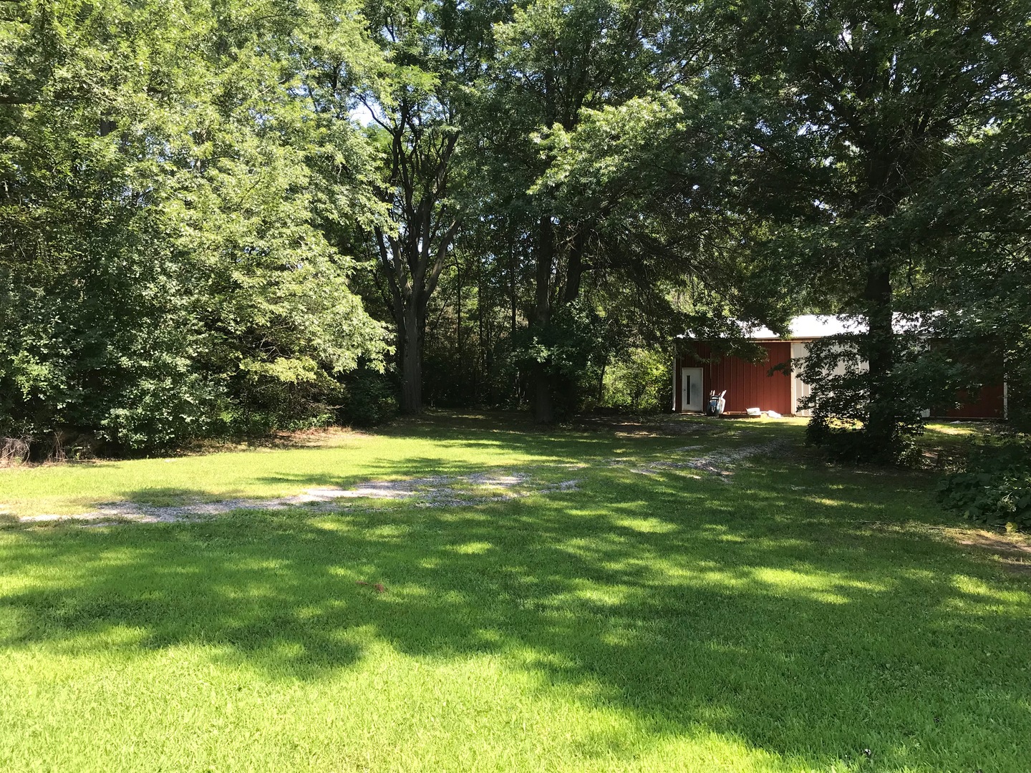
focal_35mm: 28
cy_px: 386
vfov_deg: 49.7
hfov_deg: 63.4
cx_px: 516
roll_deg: -0.4
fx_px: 834
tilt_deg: -0.3
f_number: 1.8
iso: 20
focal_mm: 3.99
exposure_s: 1/420
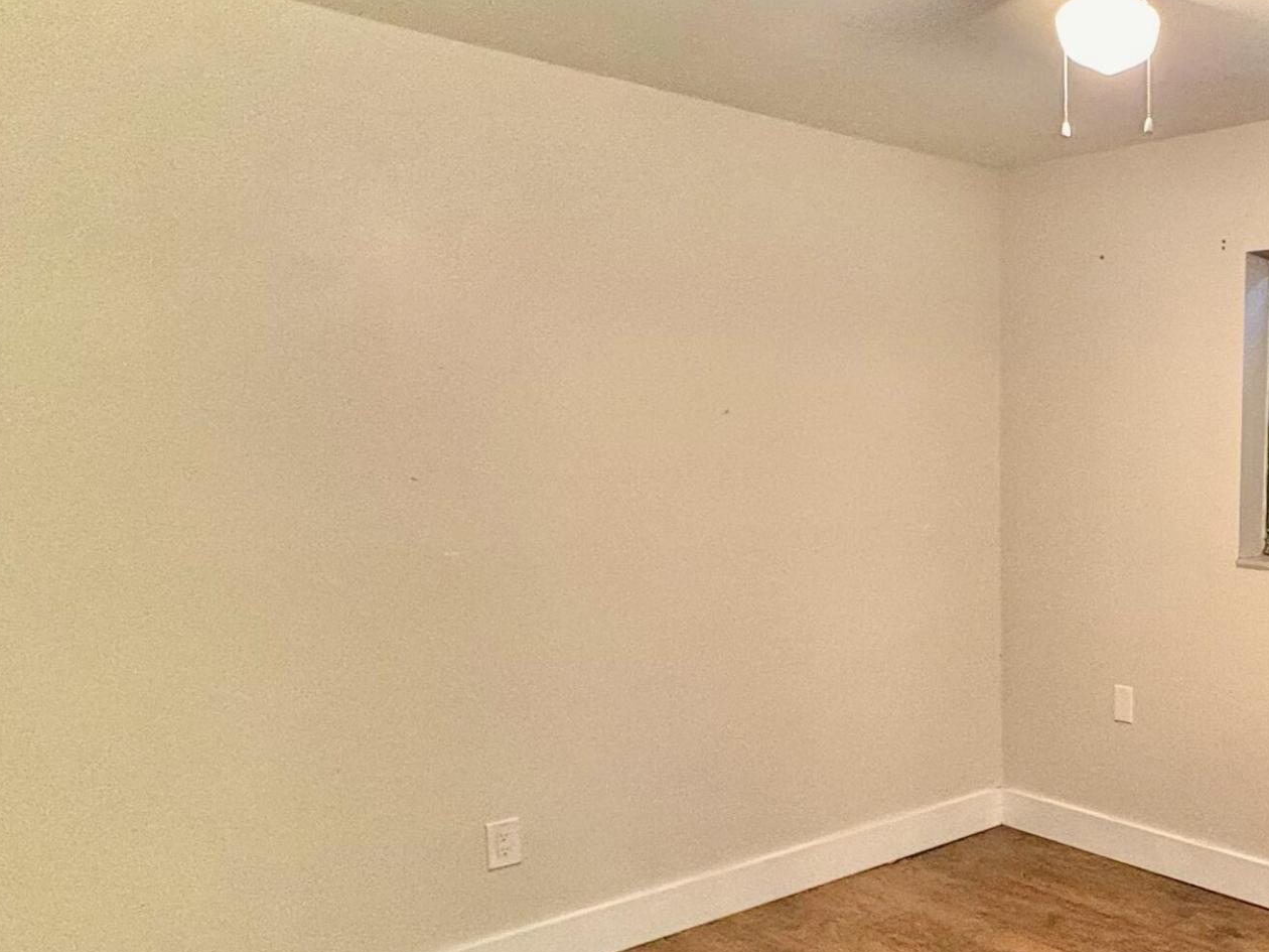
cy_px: 595
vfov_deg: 43.8
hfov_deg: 48.8
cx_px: 1211
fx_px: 1173
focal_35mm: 32
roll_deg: -0.8
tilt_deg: -7.8
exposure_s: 1/40
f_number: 2.2
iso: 640
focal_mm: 2.22
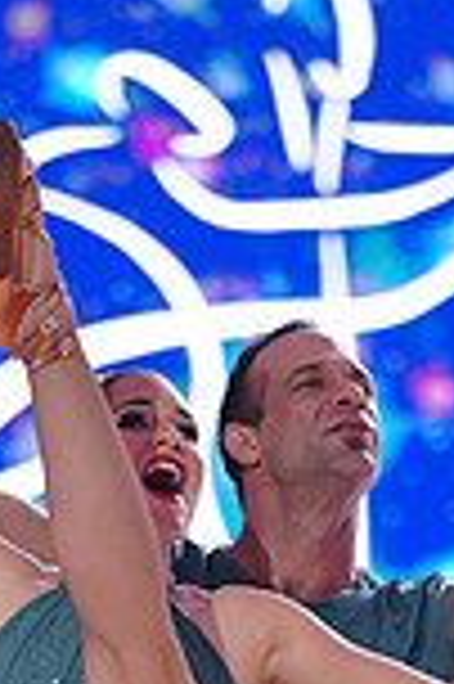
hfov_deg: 2.5
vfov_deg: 3.7
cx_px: 223
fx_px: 10484
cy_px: 1220
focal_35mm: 553
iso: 2000
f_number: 2.8
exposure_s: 1/400
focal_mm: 145
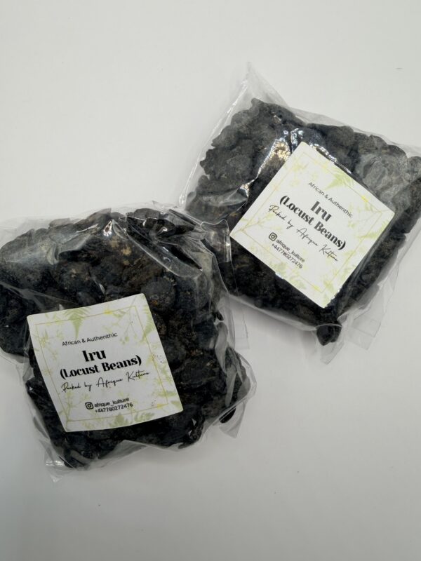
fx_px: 389
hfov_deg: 56.8
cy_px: 280
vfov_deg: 71.6
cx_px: 210
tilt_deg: -78.1
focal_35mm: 24
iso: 16
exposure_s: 1/100
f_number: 2.2
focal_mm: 2.22
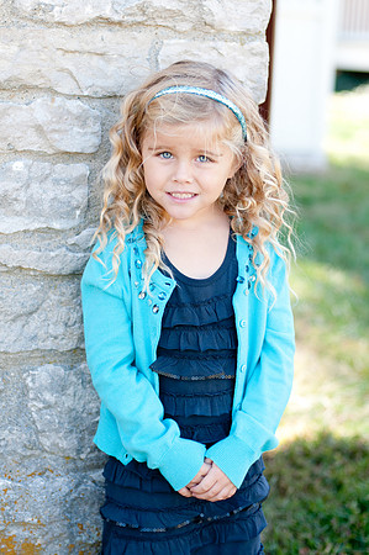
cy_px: 278
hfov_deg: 18.1
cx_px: 184
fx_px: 1156
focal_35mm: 75
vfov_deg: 27.0
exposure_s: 1/500
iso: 200
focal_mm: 50
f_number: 2.2
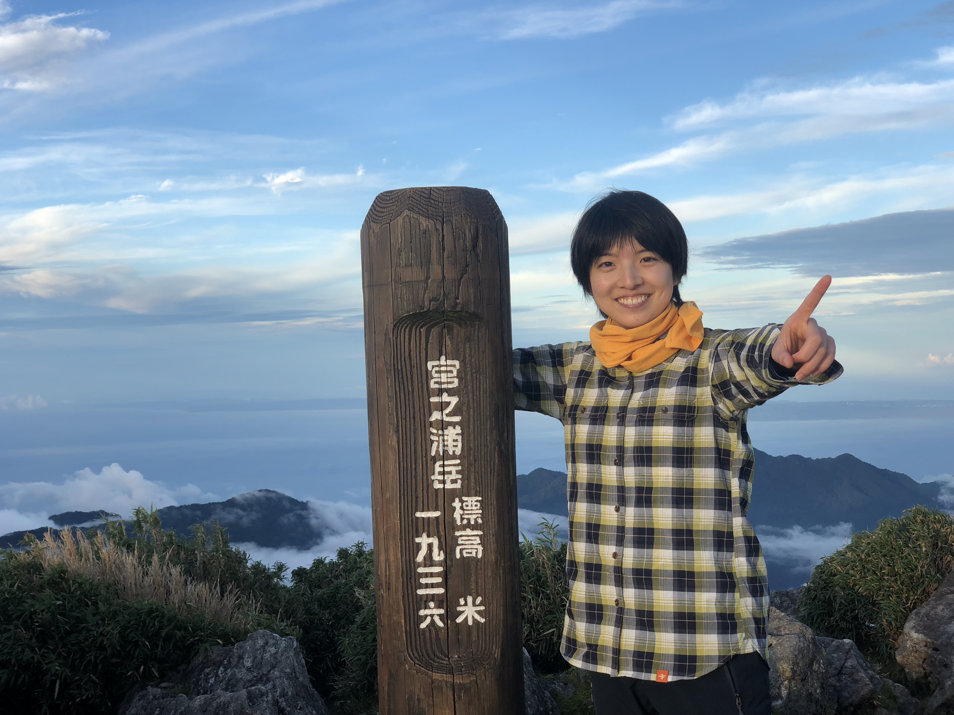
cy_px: 358
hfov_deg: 36.8
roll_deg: +2.4
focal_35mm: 52
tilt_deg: +0.2
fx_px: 1433
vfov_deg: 28.0
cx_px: 477
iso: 16
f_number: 2.4
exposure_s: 1/211
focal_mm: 6
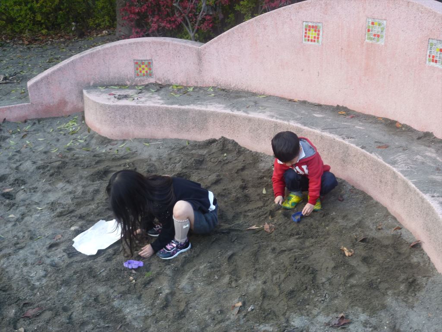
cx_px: 221
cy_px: 166
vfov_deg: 33.6
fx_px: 549
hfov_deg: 43.9
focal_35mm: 43
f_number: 3.7
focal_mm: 7.7
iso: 80
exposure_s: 1/40
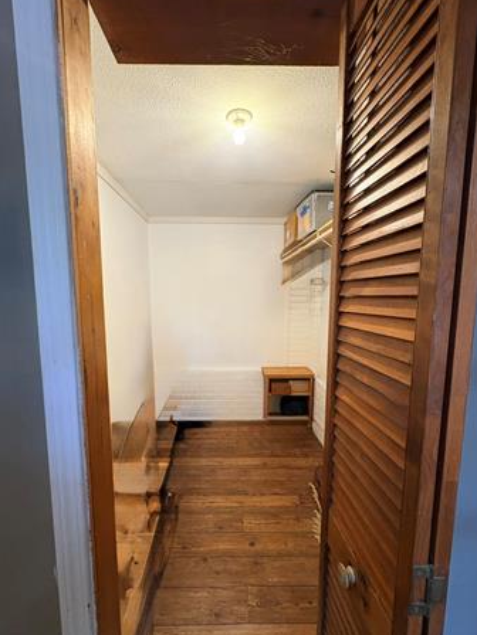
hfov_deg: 81.7
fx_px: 276
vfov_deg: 98.1
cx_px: 231
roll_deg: +0.7
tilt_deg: -5.0
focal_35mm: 15
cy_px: 326
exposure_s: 1/60
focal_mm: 2.22
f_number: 2.2
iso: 320
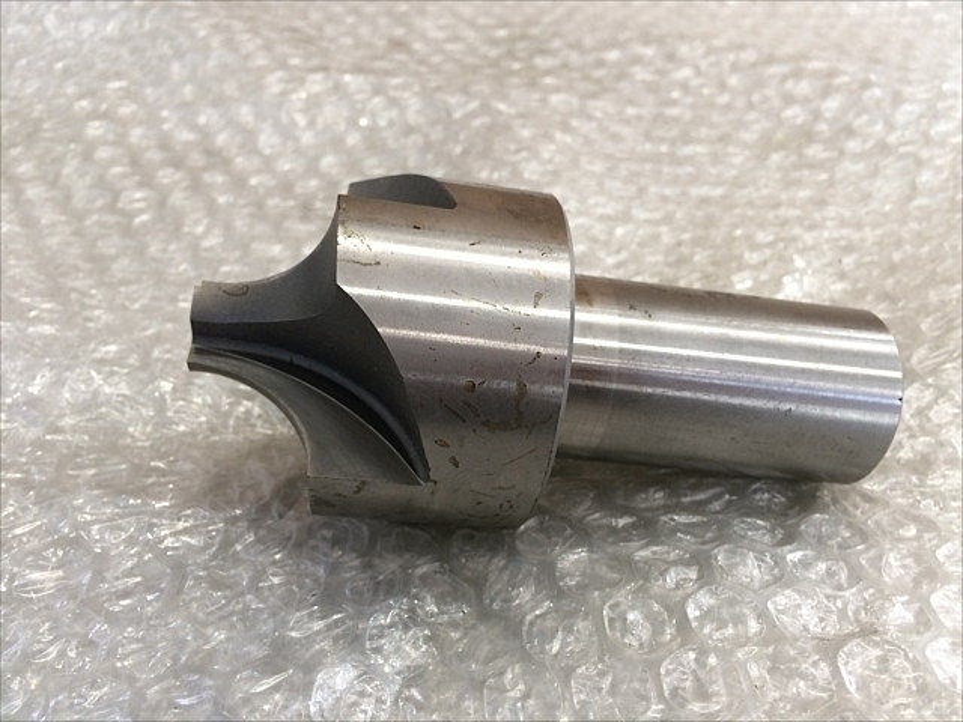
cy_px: 361
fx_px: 807
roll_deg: -0.1
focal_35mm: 29
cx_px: 482
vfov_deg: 48.2
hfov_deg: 61.7
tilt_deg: -41.2
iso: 64
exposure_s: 1/30
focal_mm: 4.15
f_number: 2.2
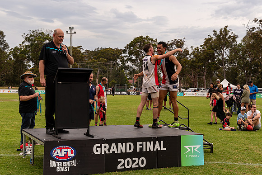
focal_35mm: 53
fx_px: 385
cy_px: 84
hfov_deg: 37.6
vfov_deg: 25.6
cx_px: 136
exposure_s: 1/400
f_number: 6.3
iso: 400
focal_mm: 34
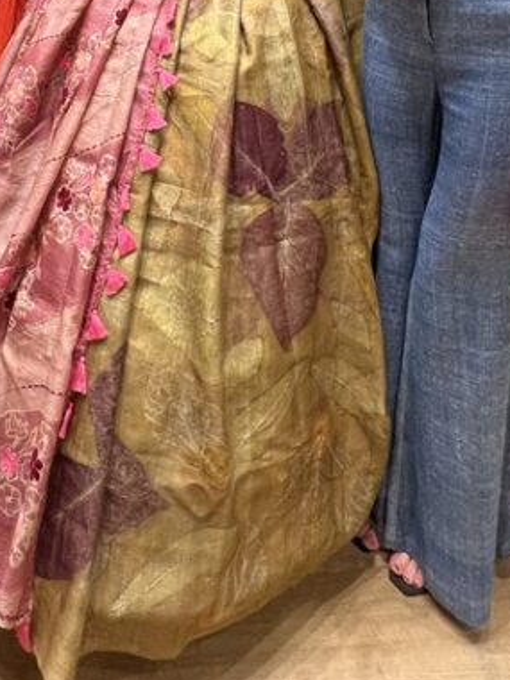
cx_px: 135
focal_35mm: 35
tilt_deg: -10.4
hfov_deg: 39.7
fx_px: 688
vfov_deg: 39.8
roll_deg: -0.2
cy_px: -111
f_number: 1.8
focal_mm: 1.57
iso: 125
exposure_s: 1/100
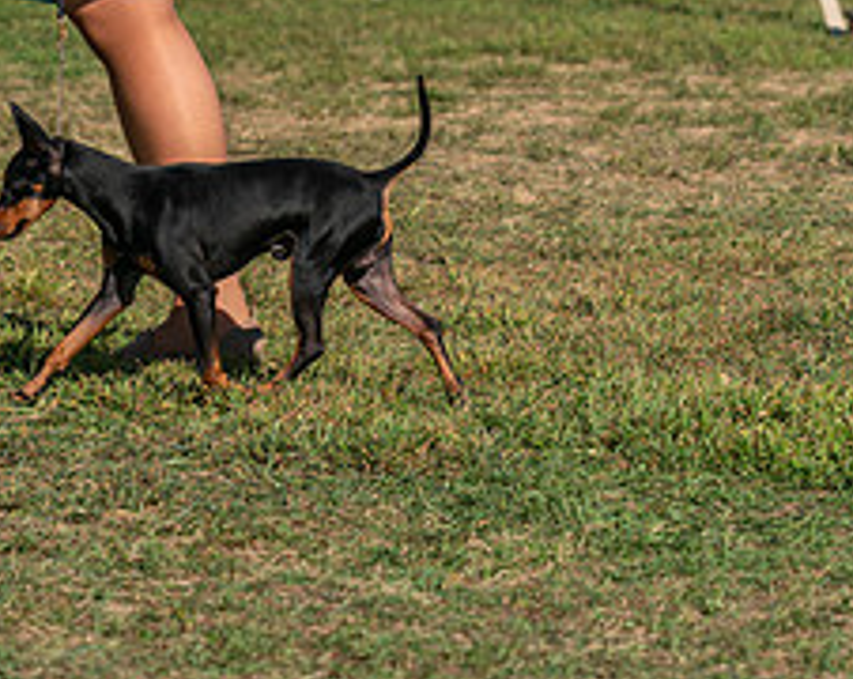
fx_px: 6729
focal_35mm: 267
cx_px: 111
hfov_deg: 7.2
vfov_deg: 5.8
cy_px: -132
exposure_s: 1/1250
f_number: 4.5
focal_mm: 95
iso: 100
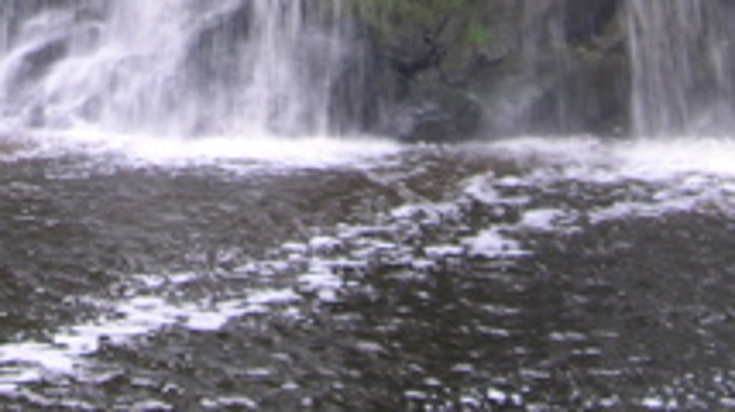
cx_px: -7
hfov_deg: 16.3
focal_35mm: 129
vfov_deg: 8.8
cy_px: -443
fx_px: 2512
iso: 100
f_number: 2.8
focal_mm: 8
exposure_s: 1/27.4
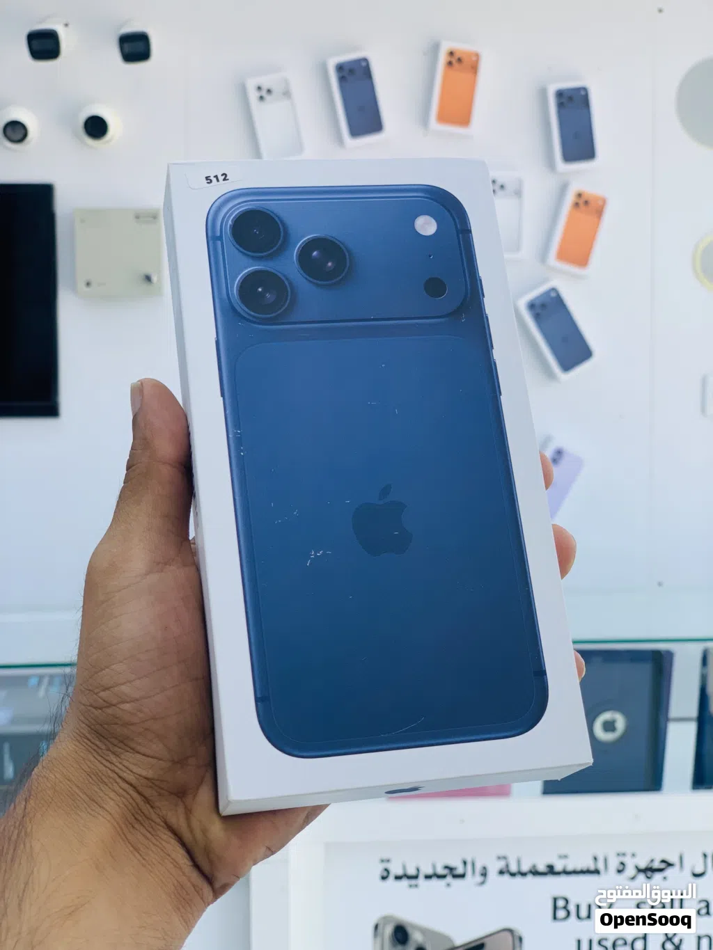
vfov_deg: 36.8
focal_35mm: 52
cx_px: 356
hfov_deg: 28.0
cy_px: 475
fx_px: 1428
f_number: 2.4
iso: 16
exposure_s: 1/122
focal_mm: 6
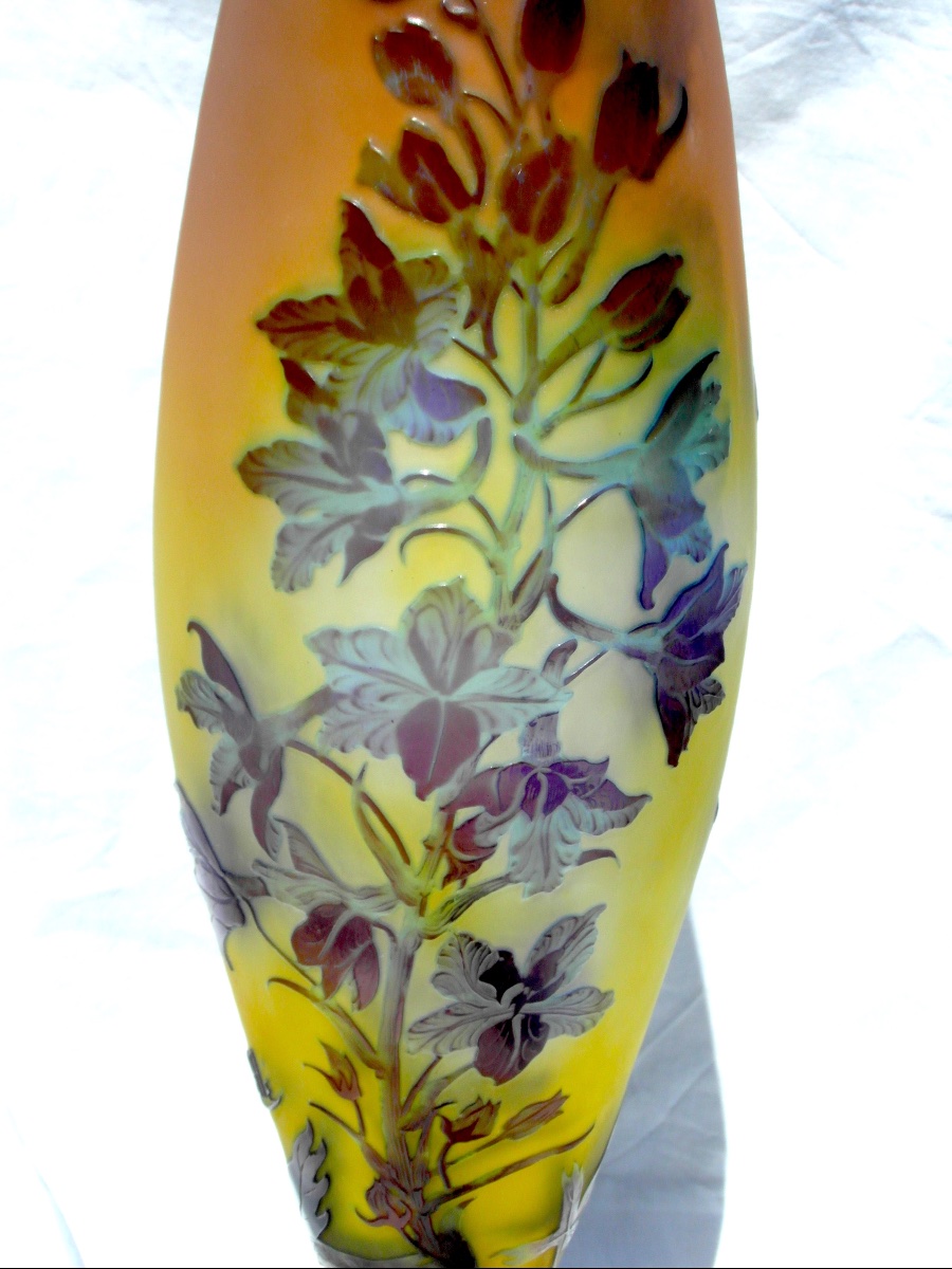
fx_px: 1943
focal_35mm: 53
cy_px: 634
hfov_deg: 27.5
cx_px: 476
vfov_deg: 36.2
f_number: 6
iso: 80
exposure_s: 1/500
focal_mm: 8.7
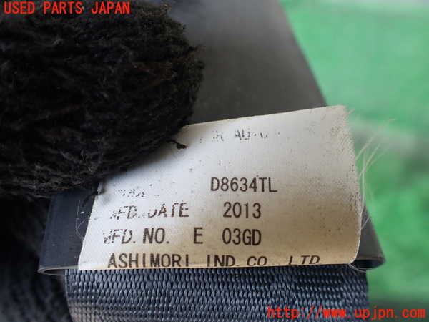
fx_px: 372
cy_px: 161
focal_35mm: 30
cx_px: 214
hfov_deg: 60.0
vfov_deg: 46.8
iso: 160
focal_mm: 5.4
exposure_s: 1/125
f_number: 2.3
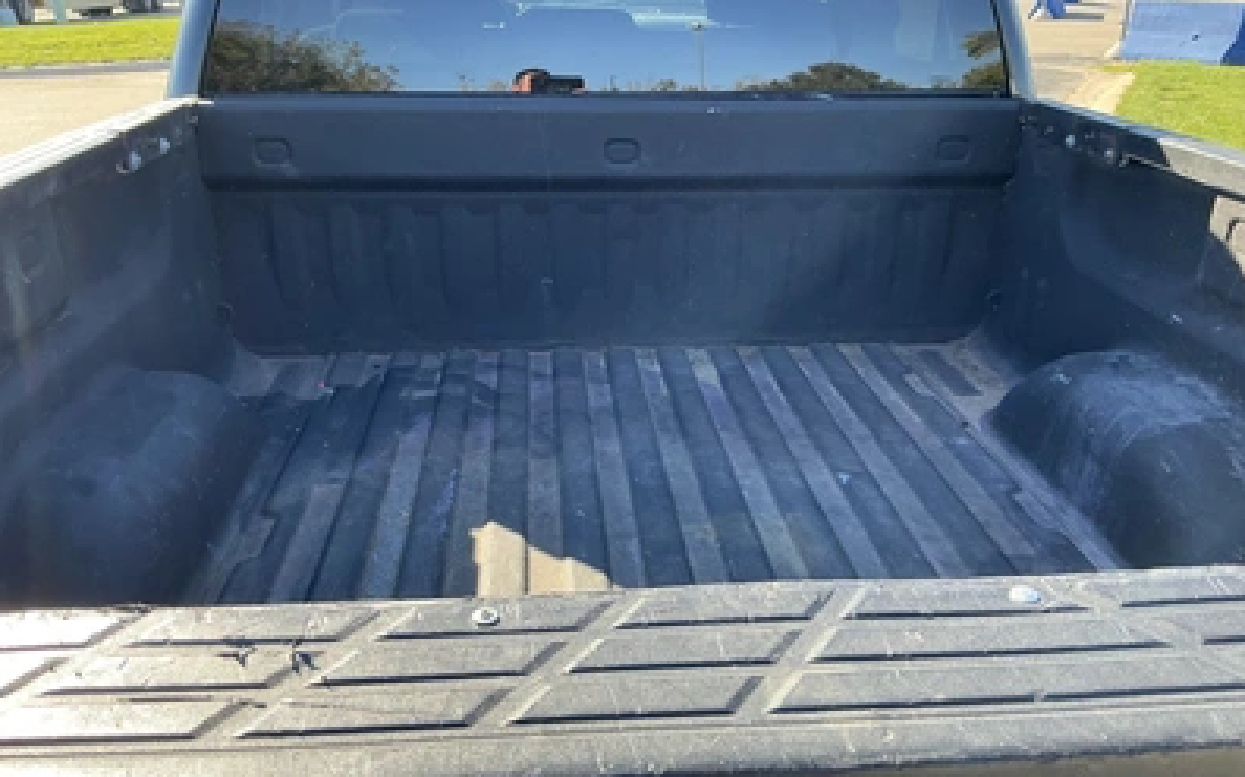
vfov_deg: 41.8
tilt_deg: -23.6
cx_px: 626
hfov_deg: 62.9
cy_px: 393
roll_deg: +0.6
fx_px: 1017
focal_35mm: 30
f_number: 1.8
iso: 25
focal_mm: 3
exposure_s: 1/215
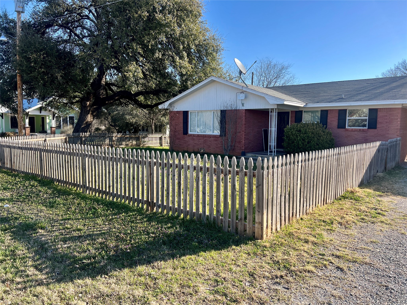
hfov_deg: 67.3
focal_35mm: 26
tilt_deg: -6.3
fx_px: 306
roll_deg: -1.1
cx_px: 204
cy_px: 152
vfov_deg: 53.1
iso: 50
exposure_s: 1/1468
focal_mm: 5.7
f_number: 1.5
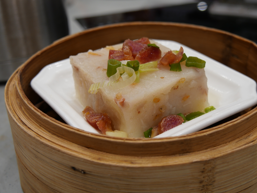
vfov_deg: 29.6
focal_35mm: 49
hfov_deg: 38.8
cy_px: 83
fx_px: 364
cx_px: 150
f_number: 4
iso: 250
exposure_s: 1/60
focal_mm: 21
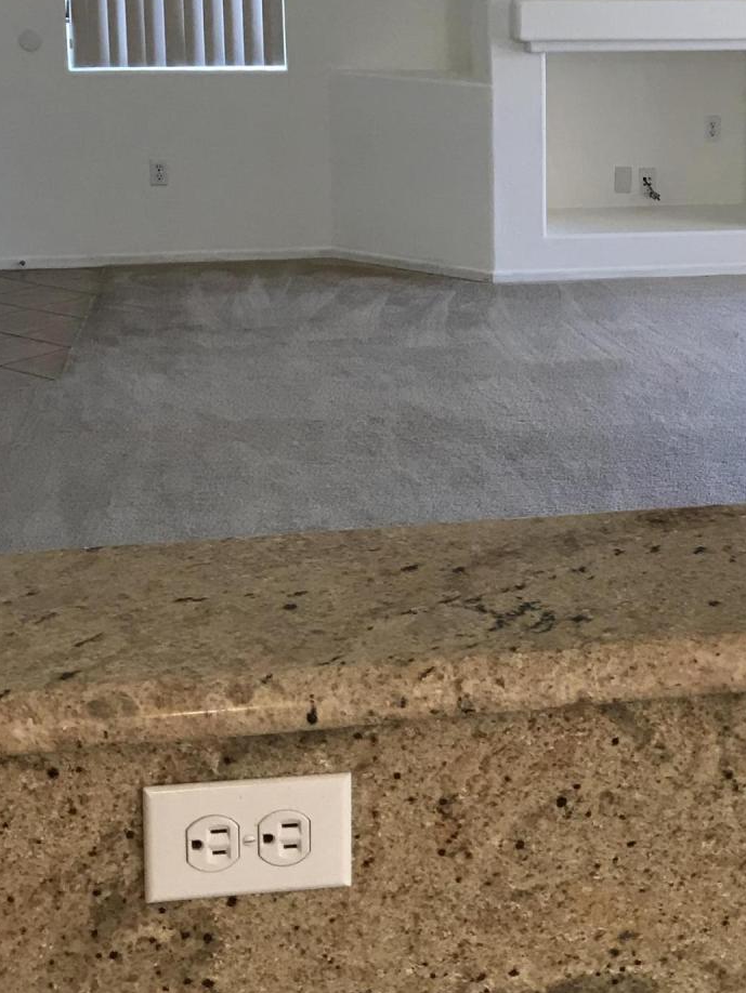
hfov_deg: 23.6
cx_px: 615
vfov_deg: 31.2
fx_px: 1752
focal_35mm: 61
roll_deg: -0.8
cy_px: 277
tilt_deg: -12.3
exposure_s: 1/24
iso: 32
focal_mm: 3.99
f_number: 1.8
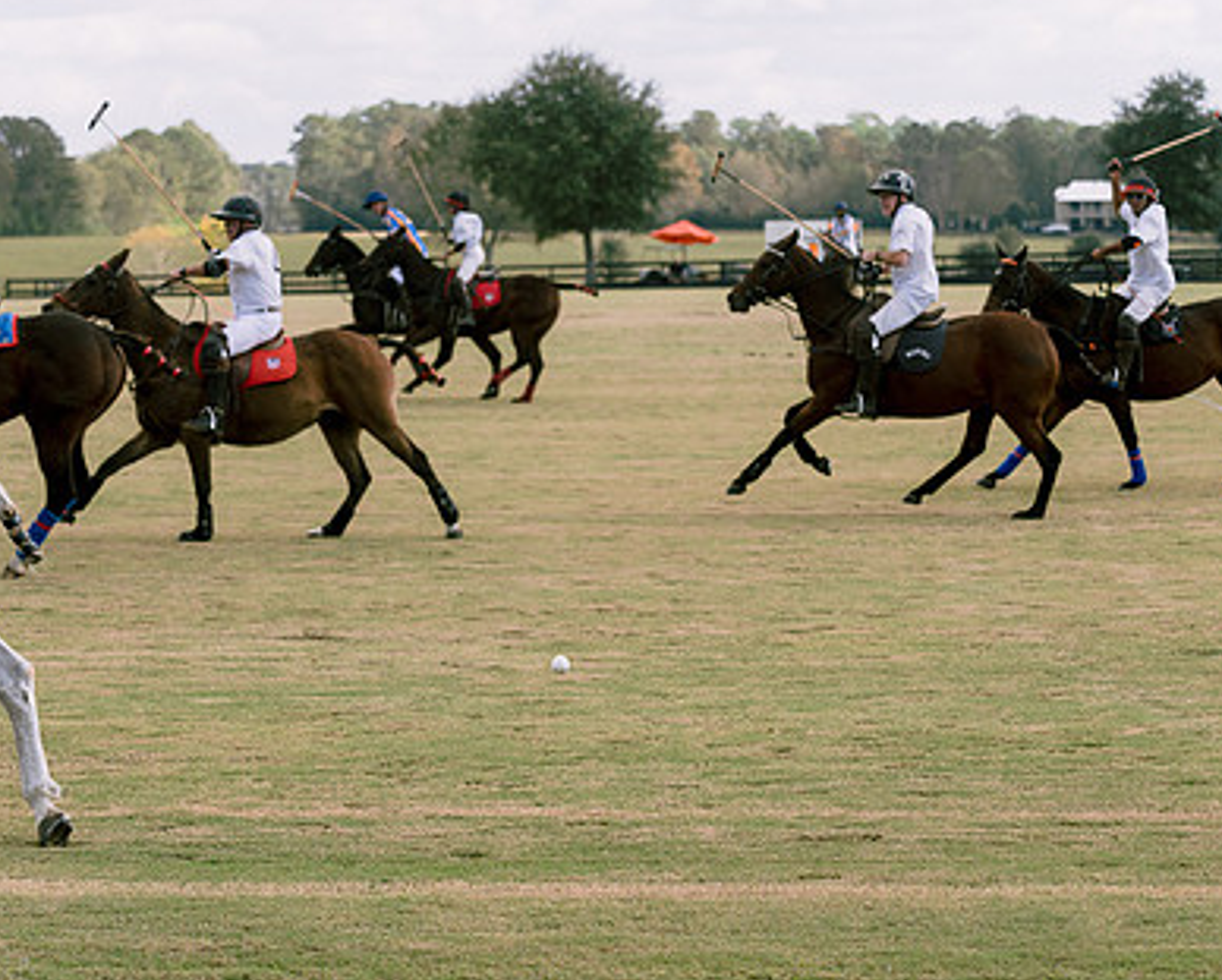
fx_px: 4235
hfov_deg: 16.4
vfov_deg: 13.2
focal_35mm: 117
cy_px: 408
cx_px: 620
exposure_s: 1/3200
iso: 200
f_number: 4
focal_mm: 82
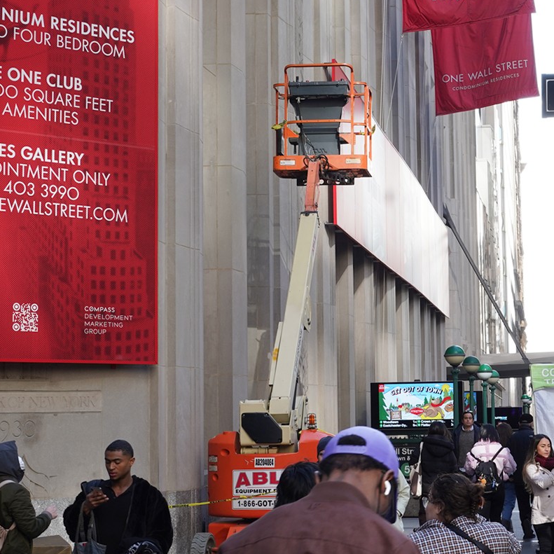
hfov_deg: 20.0
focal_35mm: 86
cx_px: 416
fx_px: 1557
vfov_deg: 20.1
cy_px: 202
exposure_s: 1/100
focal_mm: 40
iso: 400
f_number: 9
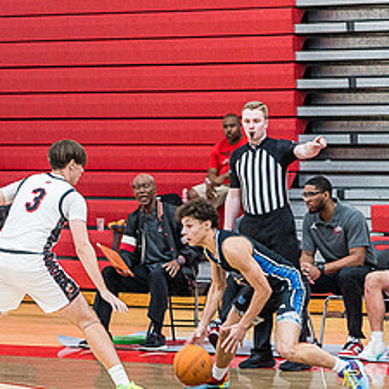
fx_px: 3344
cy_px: 228
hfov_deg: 6.6
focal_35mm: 263
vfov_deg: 6.7
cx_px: 52
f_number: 4
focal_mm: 120
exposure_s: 1/320
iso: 5000
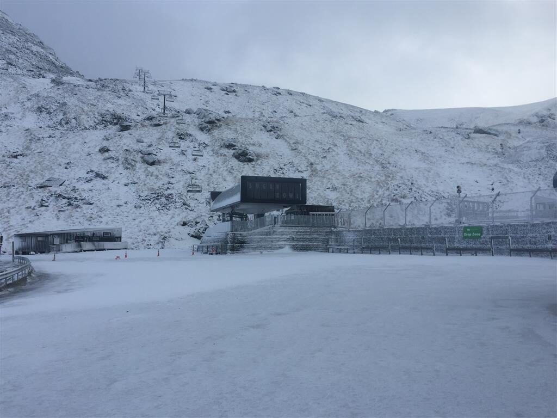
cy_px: 209
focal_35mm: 29
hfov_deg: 61.7
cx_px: 278
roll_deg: -0.1
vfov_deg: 48.2
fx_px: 467
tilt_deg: +3.7
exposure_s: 1/1721
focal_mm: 4.15
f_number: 2.2
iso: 32
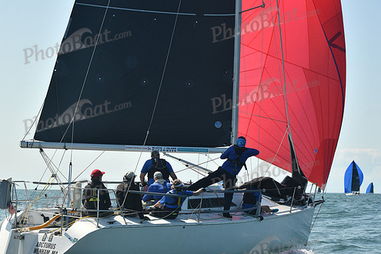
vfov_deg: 16.6
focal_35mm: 82
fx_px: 868
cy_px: 144
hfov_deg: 24.8
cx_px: 172
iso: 320
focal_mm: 70
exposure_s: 1/640
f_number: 7.1
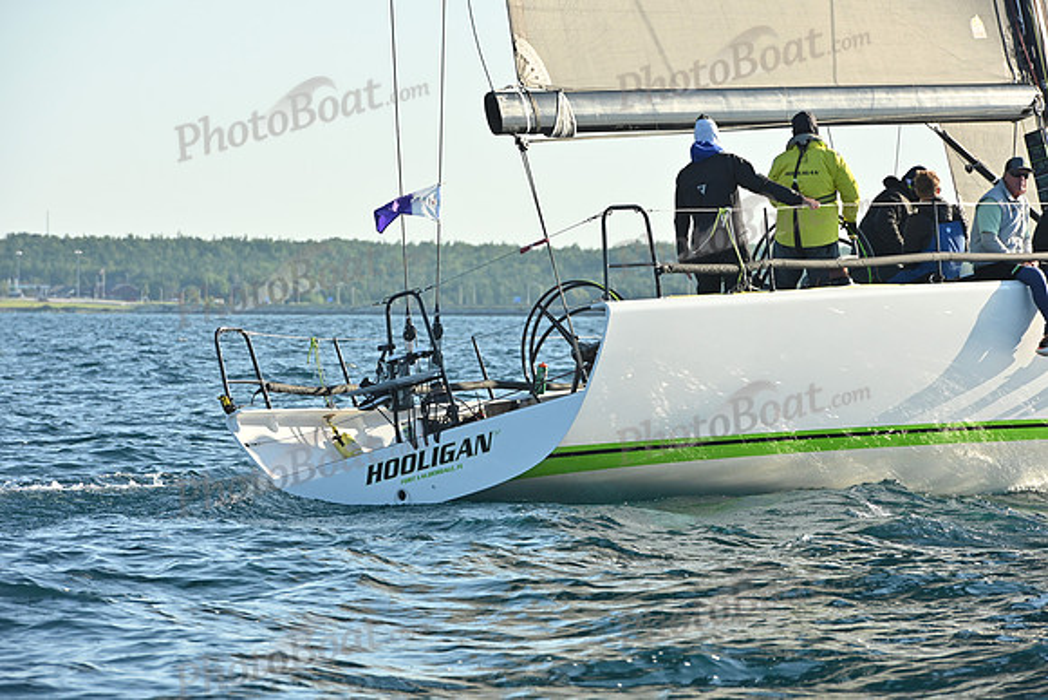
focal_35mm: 200
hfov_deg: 10.3
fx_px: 5823
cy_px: 350
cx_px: 524
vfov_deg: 6.9
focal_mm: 200
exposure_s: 1/1250
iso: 800
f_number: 10
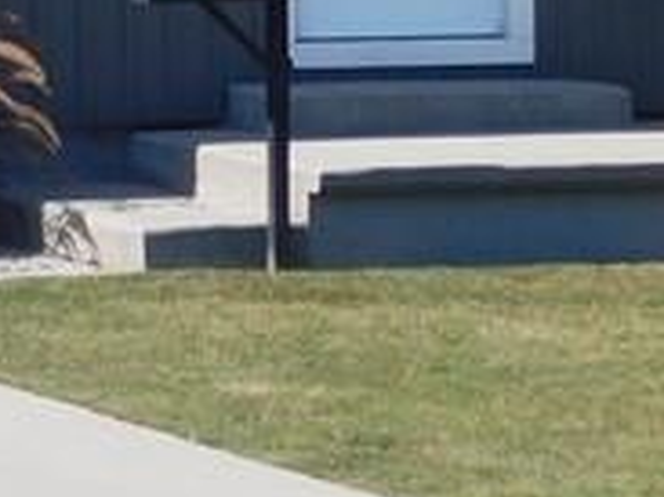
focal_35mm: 286
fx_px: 5482
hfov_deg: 6.7
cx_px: -599
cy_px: -450
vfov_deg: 5.1
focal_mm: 9
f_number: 3.8
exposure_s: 1/640
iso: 125
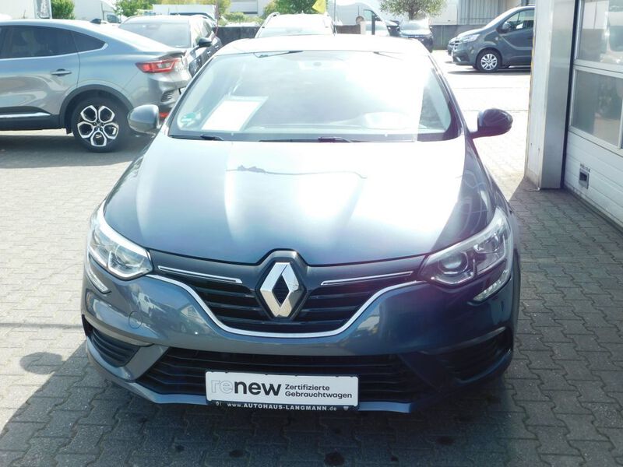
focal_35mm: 40
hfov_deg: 46.8
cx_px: 312
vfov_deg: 36.0
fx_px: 720
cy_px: 234
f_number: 3.6
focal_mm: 7.1
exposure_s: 1/320
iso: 125
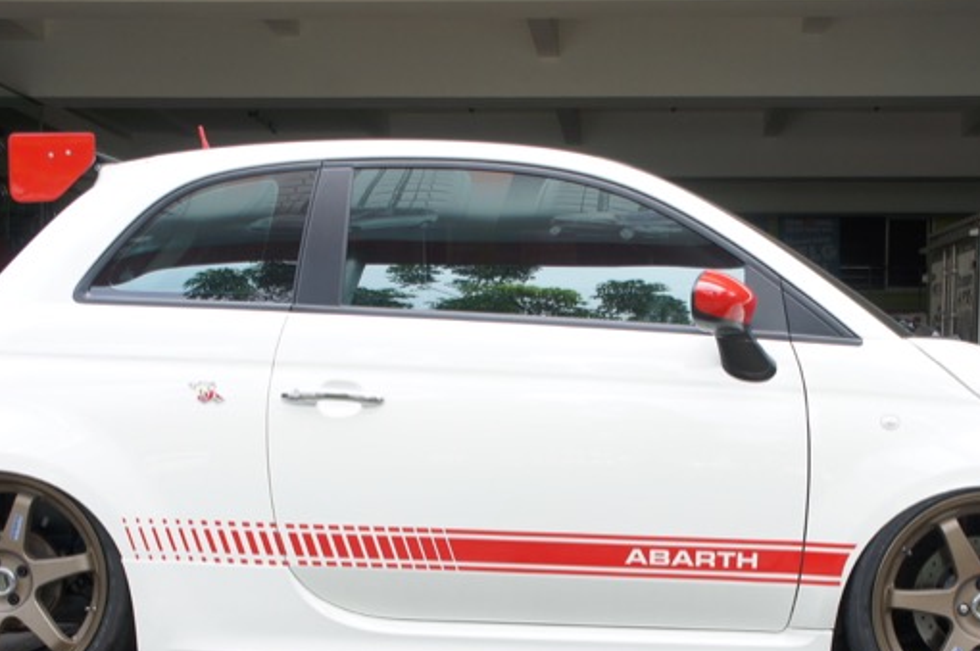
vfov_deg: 22.8
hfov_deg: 34.0
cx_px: 546
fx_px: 1599
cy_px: 481
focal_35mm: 59
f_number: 6.3
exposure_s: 1/100
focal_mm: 25
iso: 200
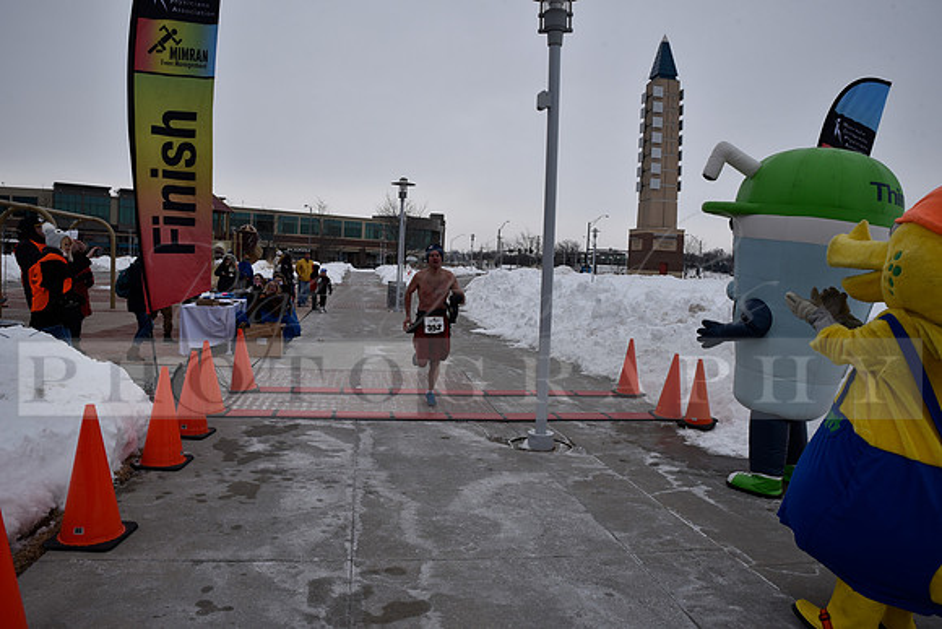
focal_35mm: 24
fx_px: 628
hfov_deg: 73.7
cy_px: 314
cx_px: 471
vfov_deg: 53.2
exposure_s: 1/500
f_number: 11
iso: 400
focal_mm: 24
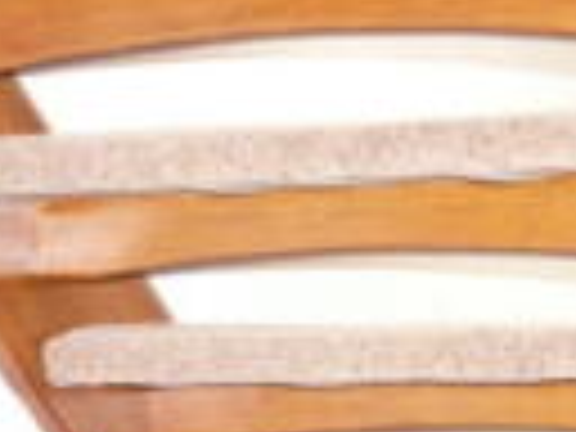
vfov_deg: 11.2
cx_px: 700
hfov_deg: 14.4
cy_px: 398
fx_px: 2196
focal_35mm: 132
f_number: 2.8
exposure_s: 1/15
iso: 250
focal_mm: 4.7
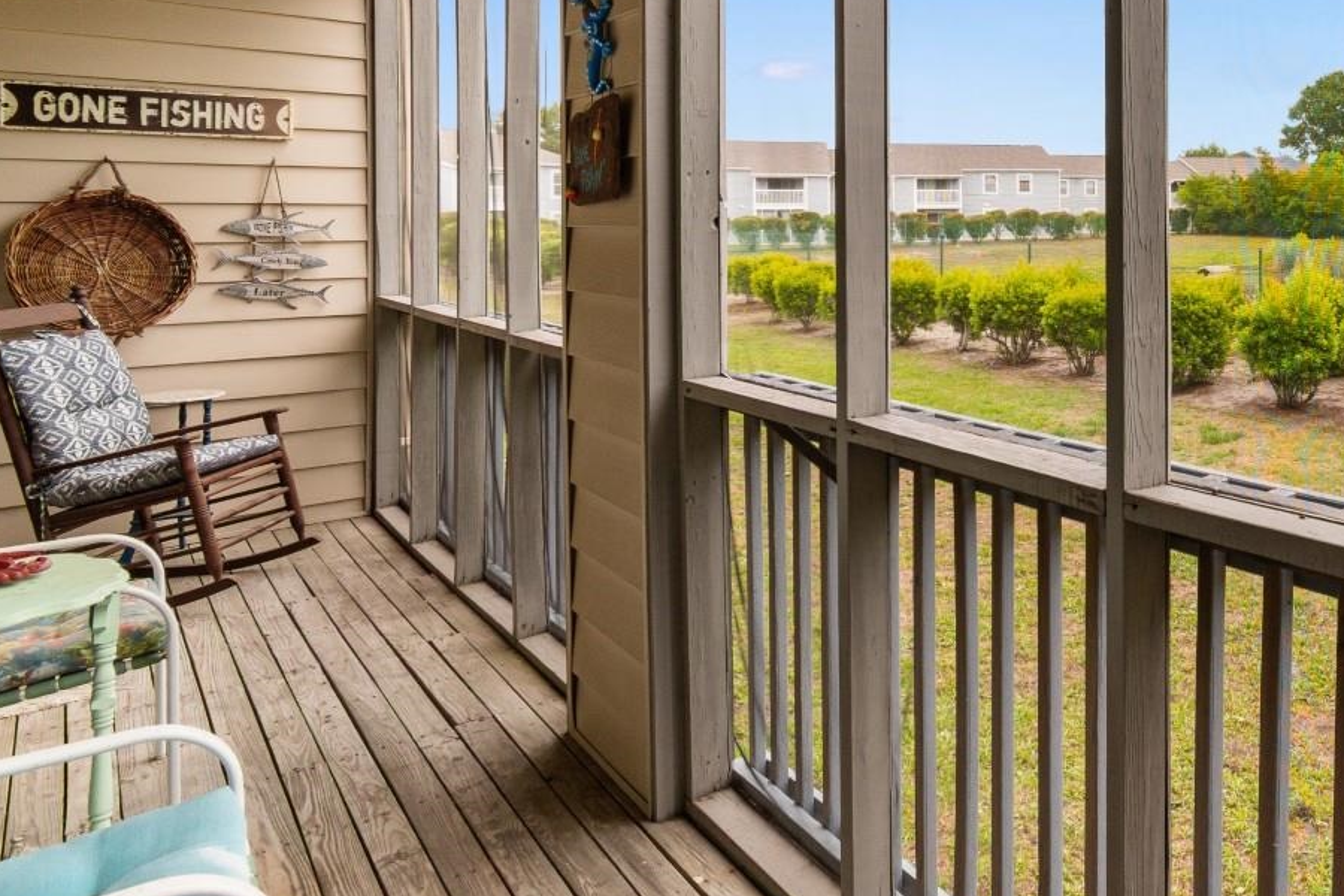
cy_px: 212
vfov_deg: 46.0
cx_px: 1201
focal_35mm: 27
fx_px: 1008
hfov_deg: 58.1
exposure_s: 1/160
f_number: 6.3
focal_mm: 10
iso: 100
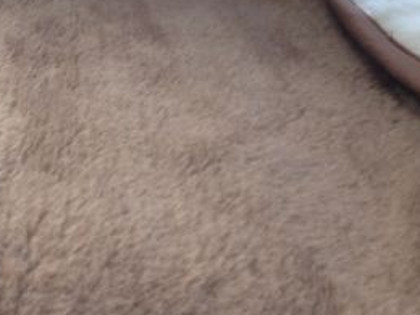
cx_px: 6
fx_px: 1092
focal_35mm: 90
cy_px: 110
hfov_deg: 21.1
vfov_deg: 16.4
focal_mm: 4.13
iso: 50
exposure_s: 1/126
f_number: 2.4
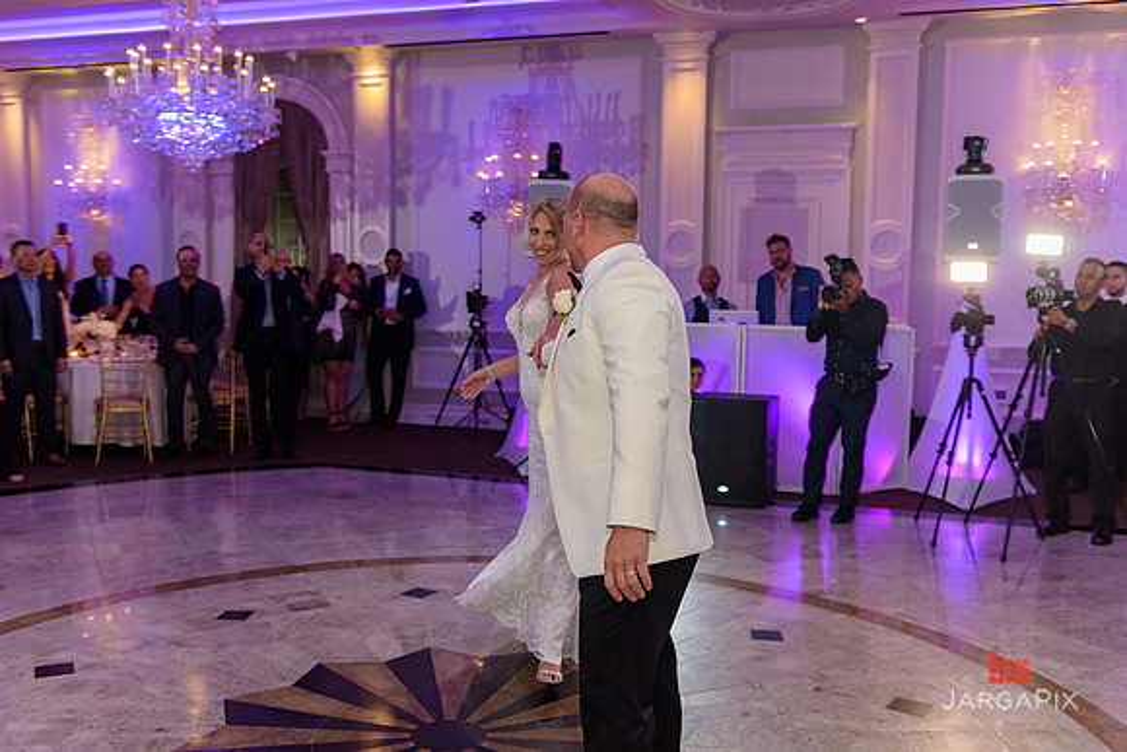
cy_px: 376
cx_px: 564
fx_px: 1096
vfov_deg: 37.9
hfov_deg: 54.4
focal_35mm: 35
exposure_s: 1/125
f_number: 3.2
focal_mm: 35
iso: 1600
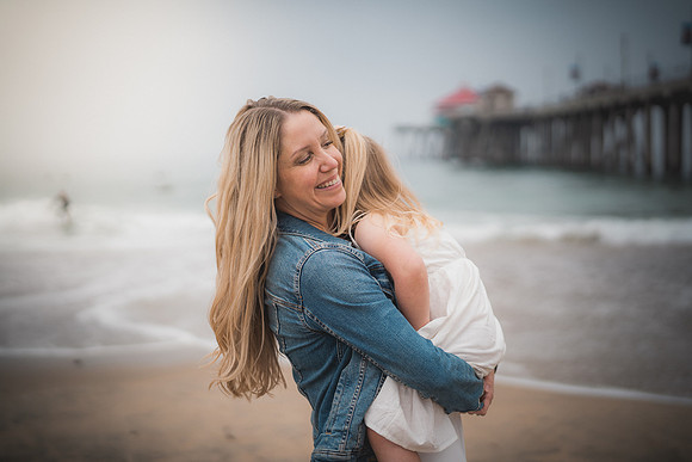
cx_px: 346
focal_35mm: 50
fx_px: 961
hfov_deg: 39.6
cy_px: 231
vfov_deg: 27.0
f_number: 1.4
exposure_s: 1/4000
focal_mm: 50
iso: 160
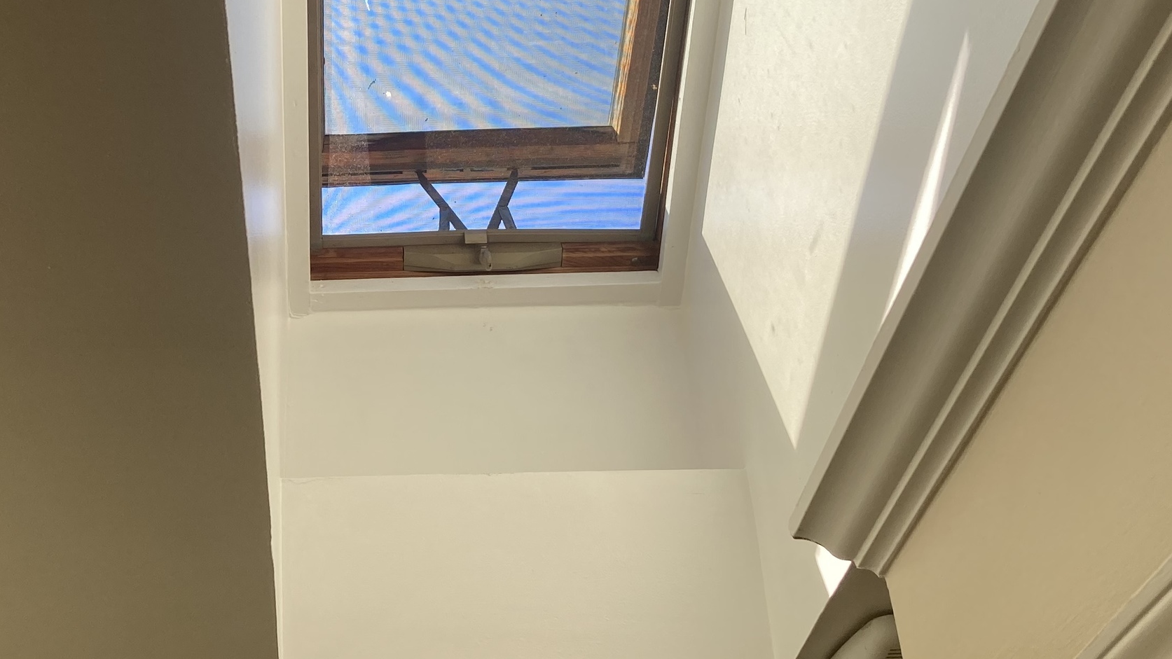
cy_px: 216
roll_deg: +0.1
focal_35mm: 56
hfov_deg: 36.4
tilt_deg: +34.6
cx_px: 302
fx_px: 1740
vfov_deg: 21.4
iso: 20
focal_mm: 3.99
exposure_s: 1/375
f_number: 1.8
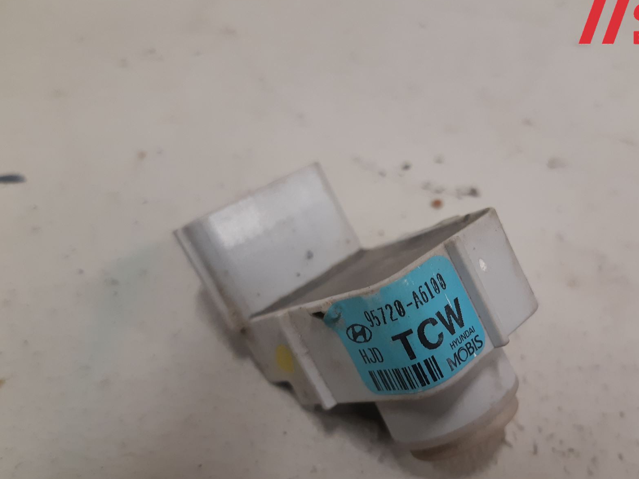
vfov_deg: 41.6
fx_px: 628
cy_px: 288
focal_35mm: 34
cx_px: 411
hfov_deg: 53.2
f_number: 1.7
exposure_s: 1/50
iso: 160
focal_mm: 3.93
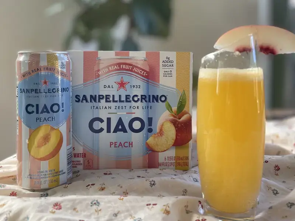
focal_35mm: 26
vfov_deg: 53.1
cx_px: 148
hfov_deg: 67.3
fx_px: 222
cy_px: 110
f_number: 1.6
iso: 40
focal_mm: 5.1
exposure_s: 1/121
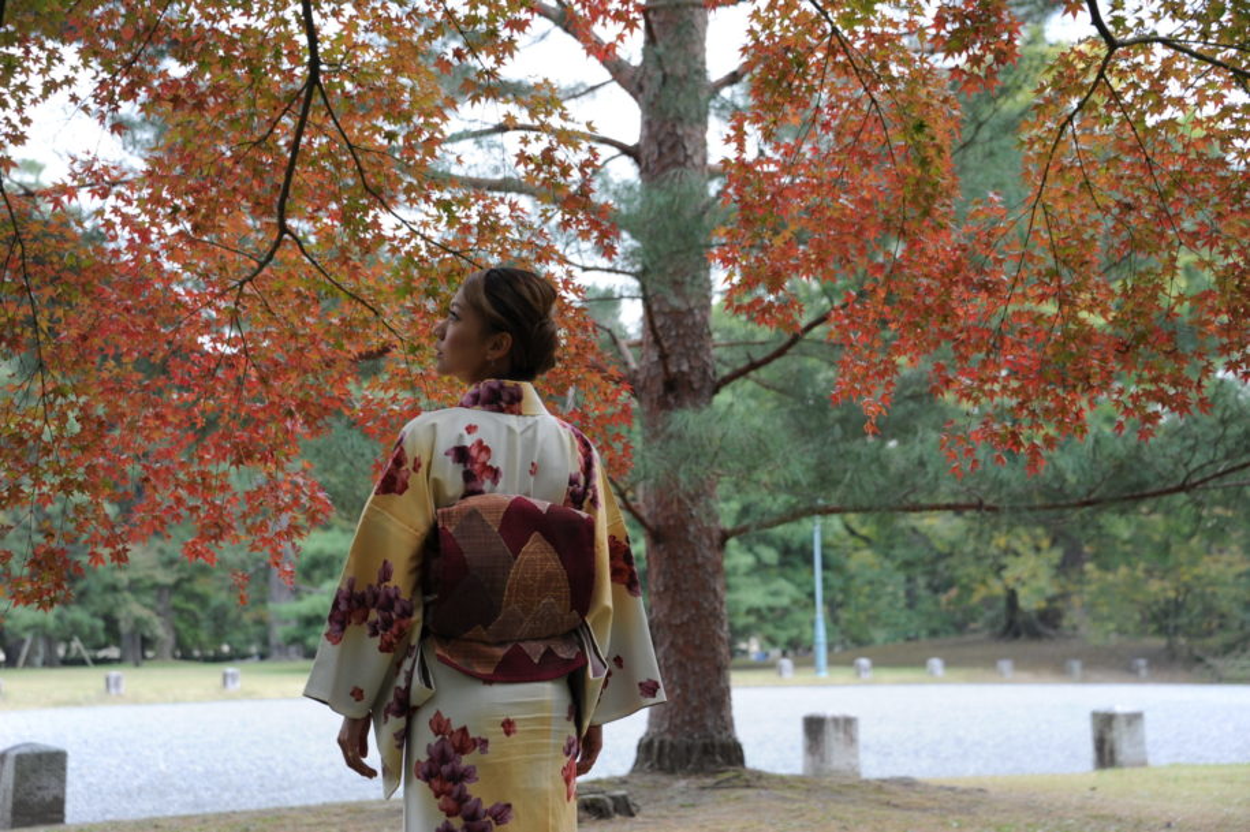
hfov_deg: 31.0
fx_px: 2256
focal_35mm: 65
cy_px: 416
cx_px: 625
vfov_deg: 20.9
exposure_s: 1/125
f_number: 5.6
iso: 200
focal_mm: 65
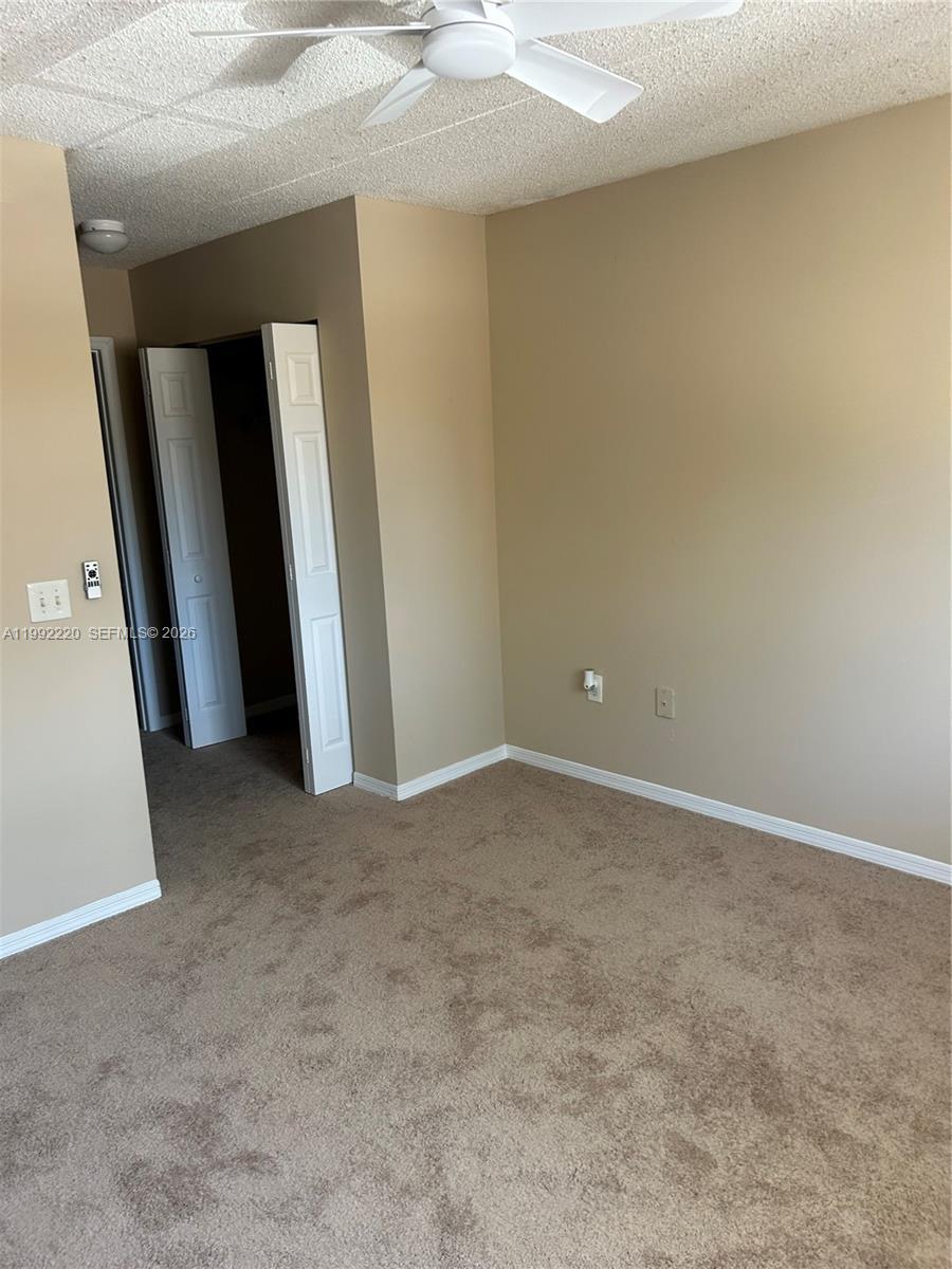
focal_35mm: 26
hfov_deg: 53.1
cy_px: 634
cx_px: 476
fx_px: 953
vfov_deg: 67.3
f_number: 1.5
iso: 100
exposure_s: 1/121
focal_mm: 5.7
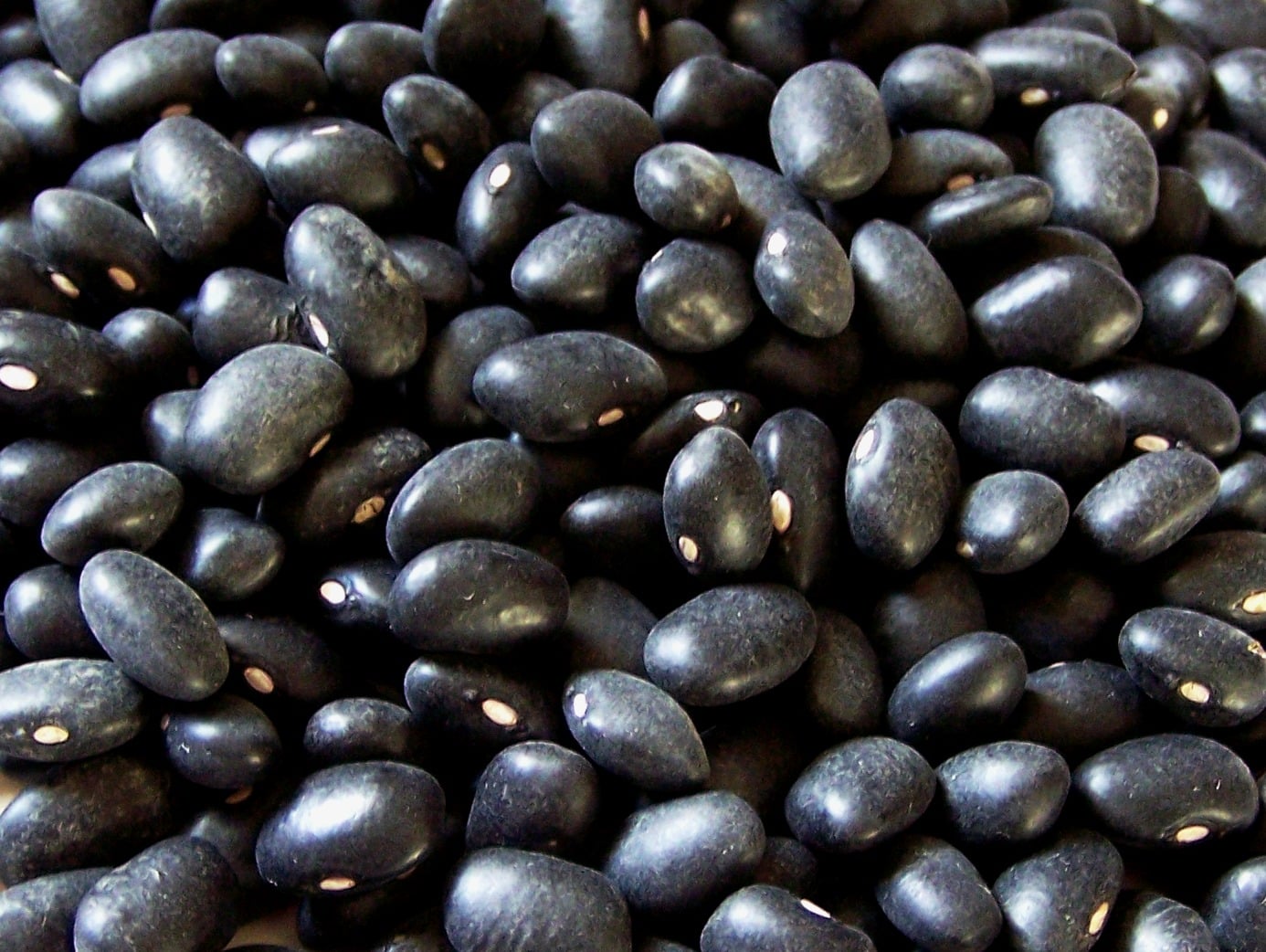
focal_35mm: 51
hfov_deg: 37.5
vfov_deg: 28.6
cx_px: 633
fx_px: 1867
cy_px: 476
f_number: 3
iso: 160
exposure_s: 1/15
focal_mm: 8.5
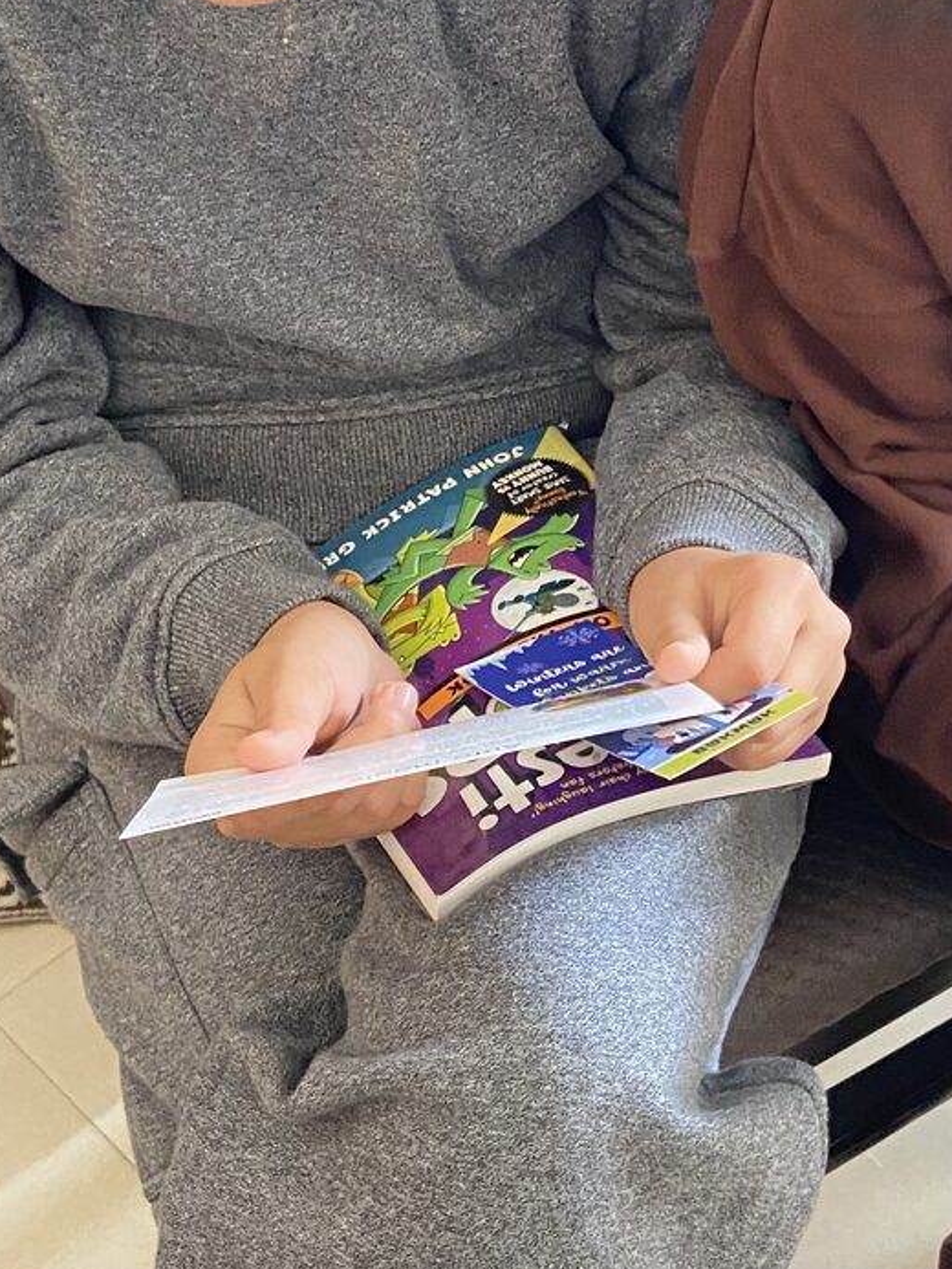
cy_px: 564
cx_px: 795
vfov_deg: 32.1
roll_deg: +3.6
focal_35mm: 60
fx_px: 2199
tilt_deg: -44.8
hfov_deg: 24.0
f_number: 1.8
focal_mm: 4.25
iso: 400
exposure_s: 1/33
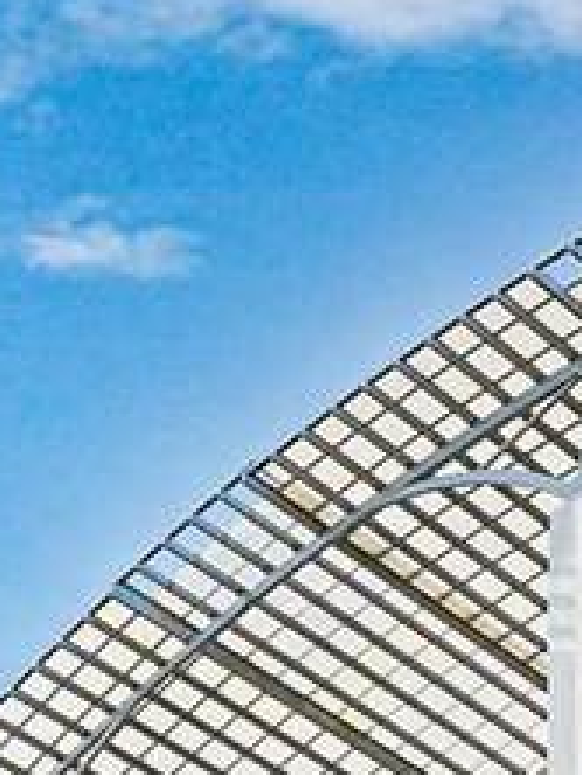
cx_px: 694
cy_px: 793
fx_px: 1993
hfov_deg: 16.0
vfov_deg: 21.2
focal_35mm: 89
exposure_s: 1/320
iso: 100
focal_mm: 16
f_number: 4.5
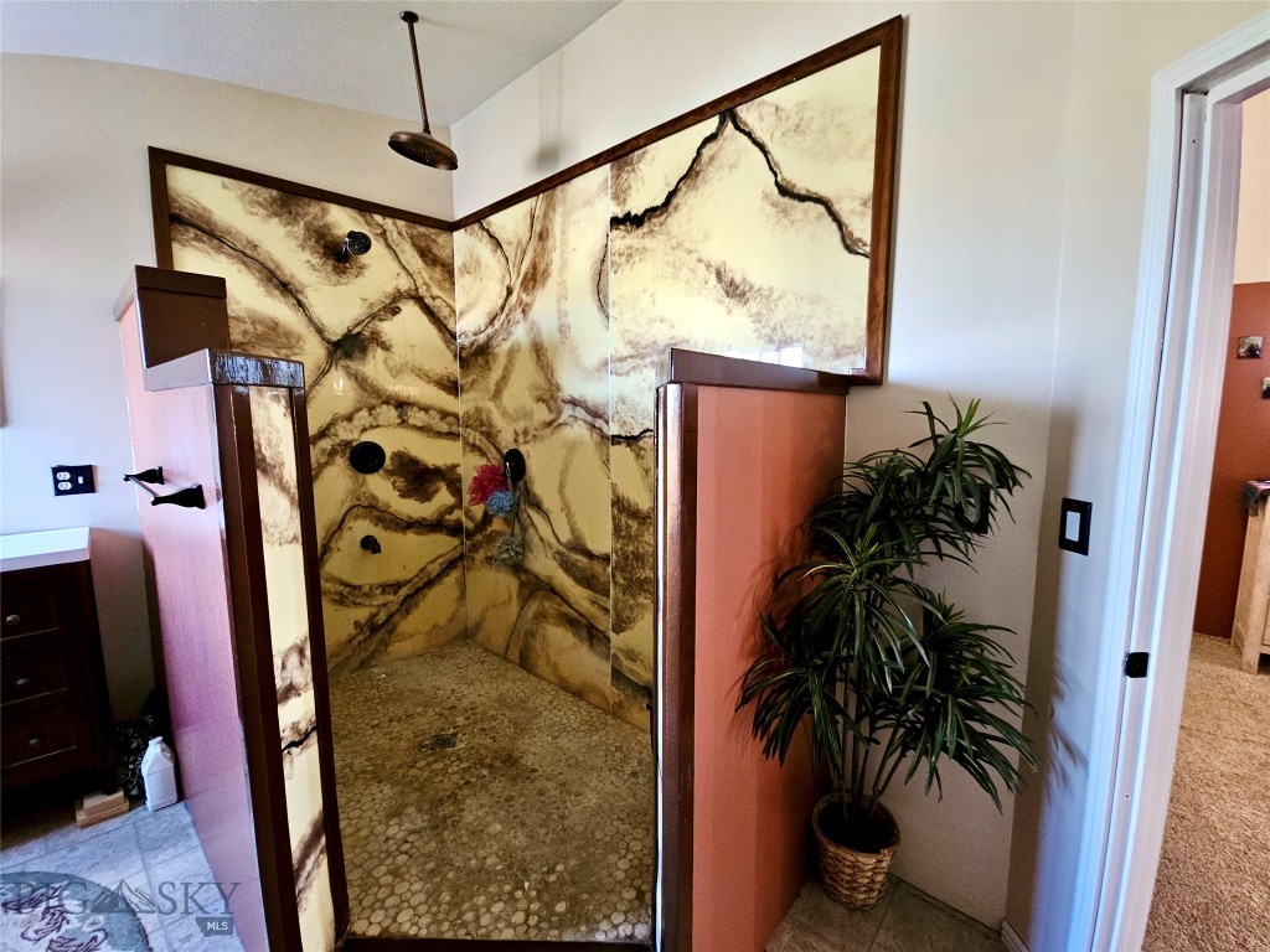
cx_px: 635
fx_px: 477
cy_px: 476
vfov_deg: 89.9
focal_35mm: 13
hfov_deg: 106.2
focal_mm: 2.2
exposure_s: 1/30
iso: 400
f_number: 2.2
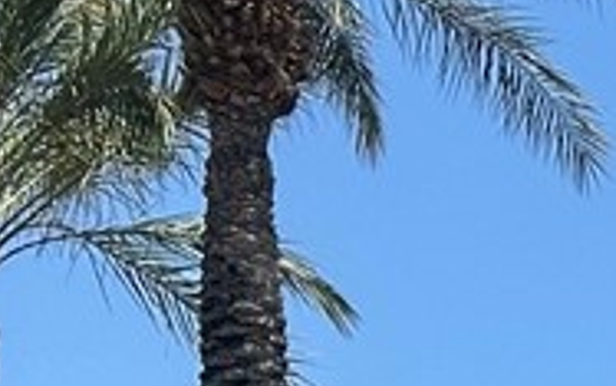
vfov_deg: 4.5
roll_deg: +0.8
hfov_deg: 7.1
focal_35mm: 279
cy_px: 1138
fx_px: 4685
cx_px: 1502
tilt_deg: +3.8
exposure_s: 1/3597
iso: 64
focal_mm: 6.86
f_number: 1.78
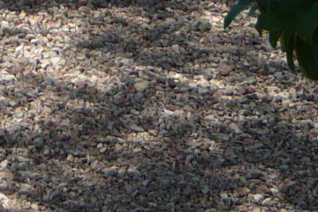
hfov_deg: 9.3
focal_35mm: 217
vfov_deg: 6.1
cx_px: -130
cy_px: -294
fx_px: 1917
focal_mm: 5.5
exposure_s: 1/640
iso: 100
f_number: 2.8
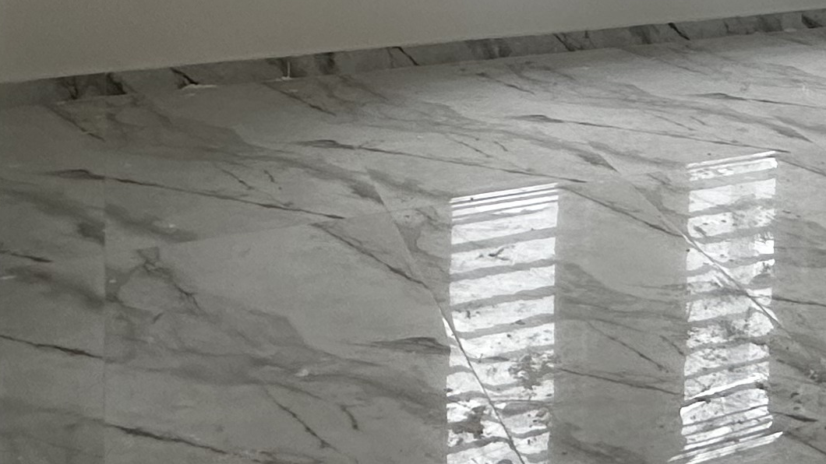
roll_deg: -2.9
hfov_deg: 33.6
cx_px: 778
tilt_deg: -2.1
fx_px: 1270
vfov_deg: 18.6
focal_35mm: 58
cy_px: -207
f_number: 2.2
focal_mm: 2.22
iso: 125
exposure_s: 1/99
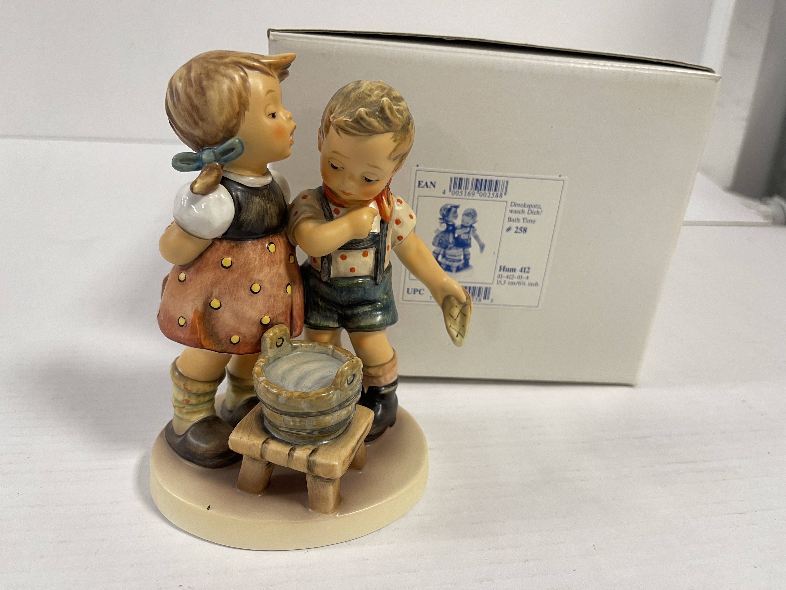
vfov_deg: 54.9
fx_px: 568
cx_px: 393
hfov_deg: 69.4
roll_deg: -4.3
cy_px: 295
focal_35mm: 25
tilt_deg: -23.1
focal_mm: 5.1
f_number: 1.6
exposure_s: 1/50
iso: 100
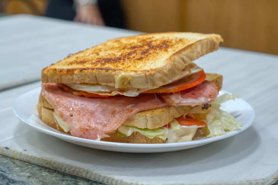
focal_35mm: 50
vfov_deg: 27.0
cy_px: 92
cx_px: 139
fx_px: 386
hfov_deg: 39.6
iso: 3200
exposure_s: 1/125
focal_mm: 50
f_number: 5.6
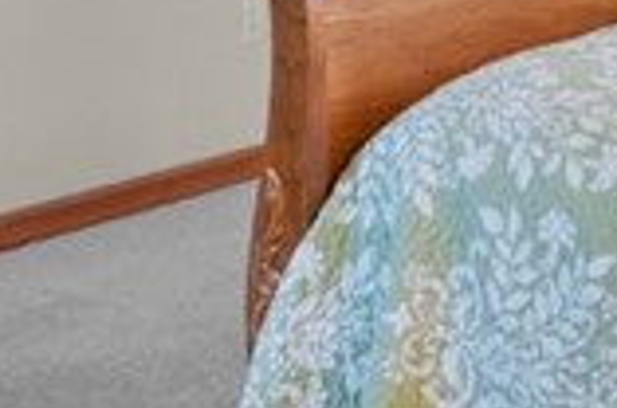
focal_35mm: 97
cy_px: -302
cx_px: 609
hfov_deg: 20.4
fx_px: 1659
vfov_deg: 12.9
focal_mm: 14
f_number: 8
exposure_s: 1/3
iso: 400
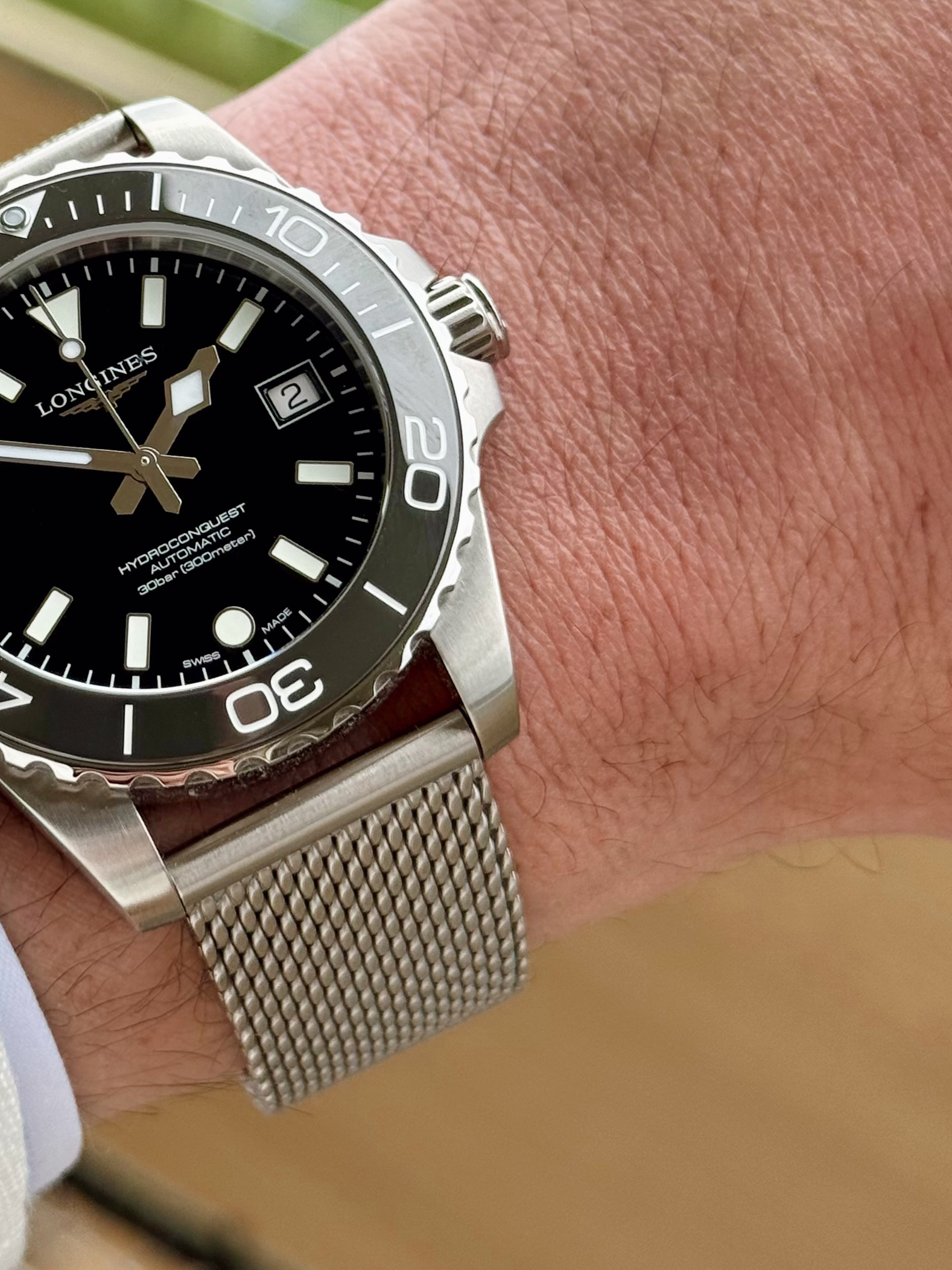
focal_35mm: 92
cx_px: 141
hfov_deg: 15.9
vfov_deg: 21.2
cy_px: 352
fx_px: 3374
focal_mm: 6.76
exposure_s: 1/1883
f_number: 1.78
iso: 64
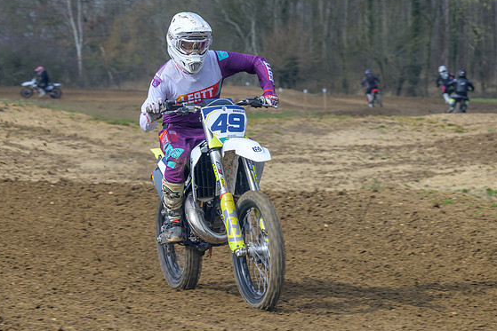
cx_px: 258
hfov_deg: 9.4
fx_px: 3038
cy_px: 214
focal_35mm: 220
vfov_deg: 6.2
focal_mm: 110
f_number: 6.3
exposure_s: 1/320
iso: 100
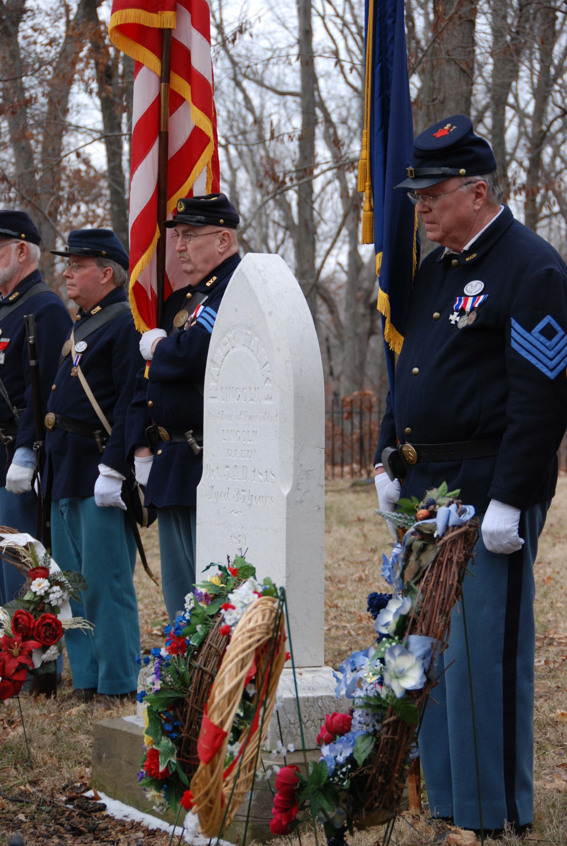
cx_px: 284
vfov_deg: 19.4
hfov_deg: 13.1
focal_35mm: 105
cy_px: 423
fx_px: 2473
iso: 200
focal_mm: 70
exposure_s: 1/160
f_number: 5
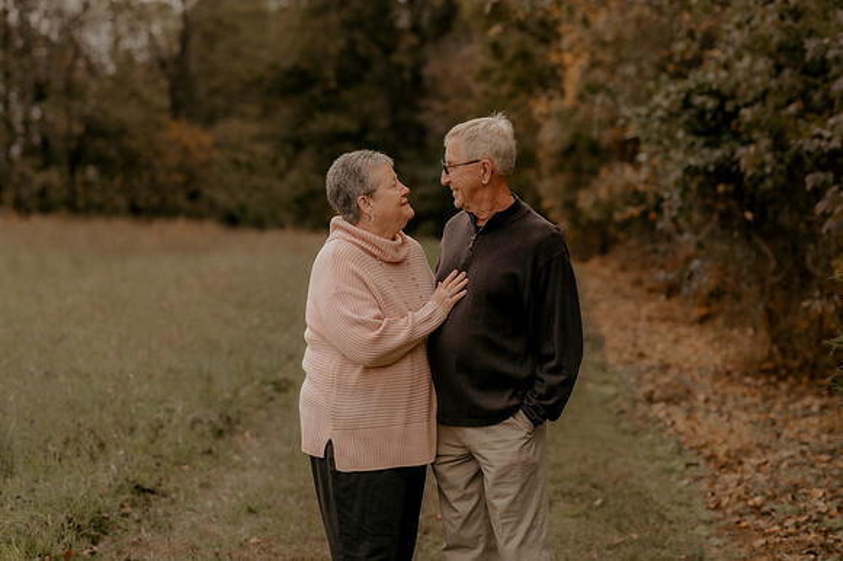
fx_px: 1989
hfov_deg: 23.9
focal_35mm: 85
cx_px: 422
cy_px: 280
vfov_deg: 16.1
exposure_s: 1/800
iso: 125
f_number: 2.8
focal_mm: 85
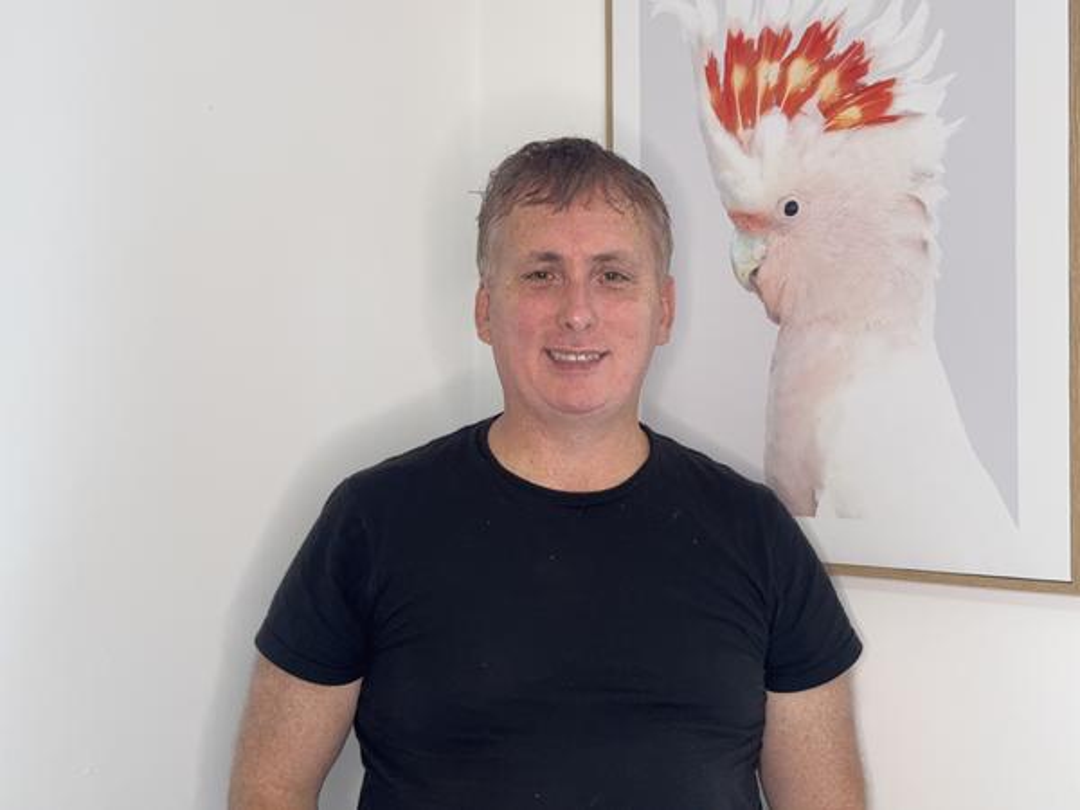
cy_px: 405
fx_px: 1498
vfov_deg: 30.3
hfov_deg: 39.7
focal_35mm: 48
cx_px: 540
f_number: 1.78
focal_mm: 6.76
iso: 160
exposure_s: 1/100
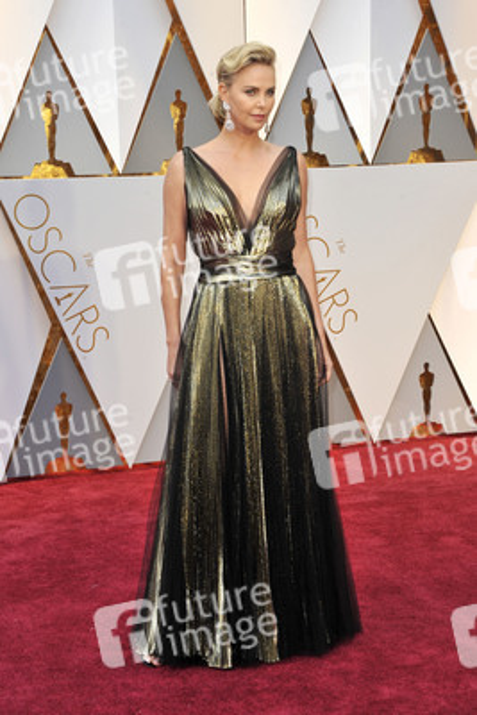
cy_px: 358
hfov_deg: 19.5
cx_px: 238
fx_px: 1390
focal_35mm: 70
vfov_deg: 28.8
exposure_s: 1/250
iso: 1000
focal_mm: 70
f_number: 8
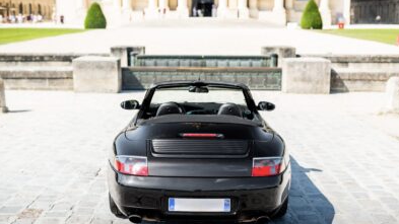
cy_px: 132
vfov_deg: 22.6
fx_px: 561
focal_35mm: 53
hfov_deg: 39.2
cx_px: 201
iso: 100
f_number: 2.5
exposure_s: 1/1000
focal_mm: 50
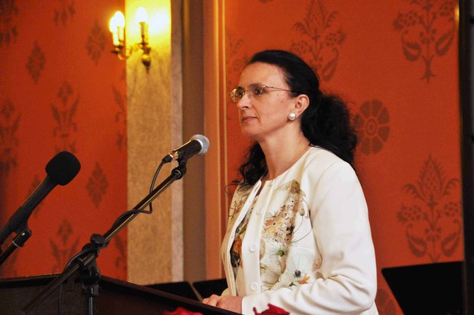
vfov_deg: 14.0
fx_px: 1282
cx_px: 237
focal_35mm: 98
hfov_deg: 20.9
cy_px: 158
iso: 1000
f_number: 5
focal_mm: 65
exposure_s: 1/160
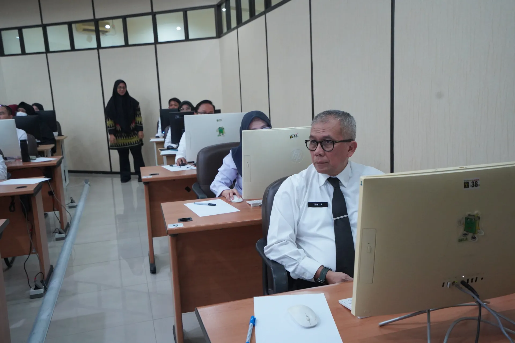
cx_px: 258
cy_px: 172
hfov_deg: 55.8
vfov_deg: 38.8
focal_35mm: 34
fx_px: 486
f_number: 5.6
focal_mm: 34
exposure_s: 1/100
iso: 8000
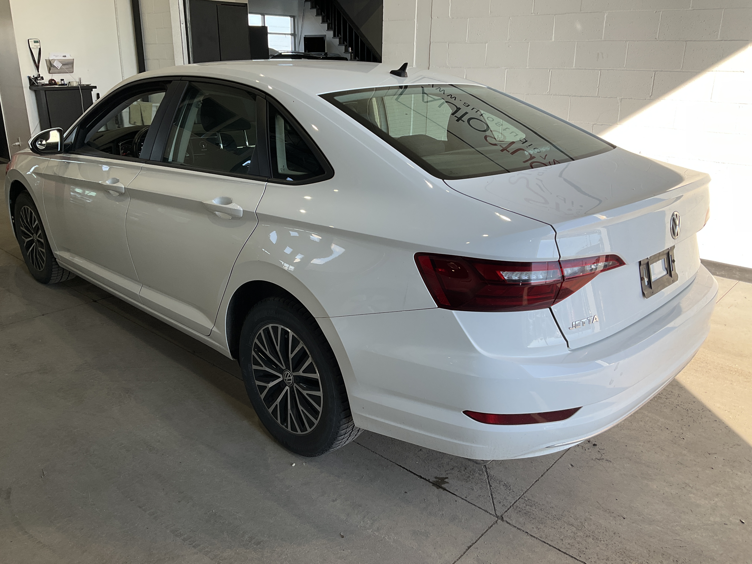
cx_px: 376
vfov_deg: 48.2
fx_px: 630
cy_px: 282
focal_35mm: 29
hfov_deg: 61.7
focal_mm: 3
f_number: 1.8
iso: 25
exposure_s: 1/277
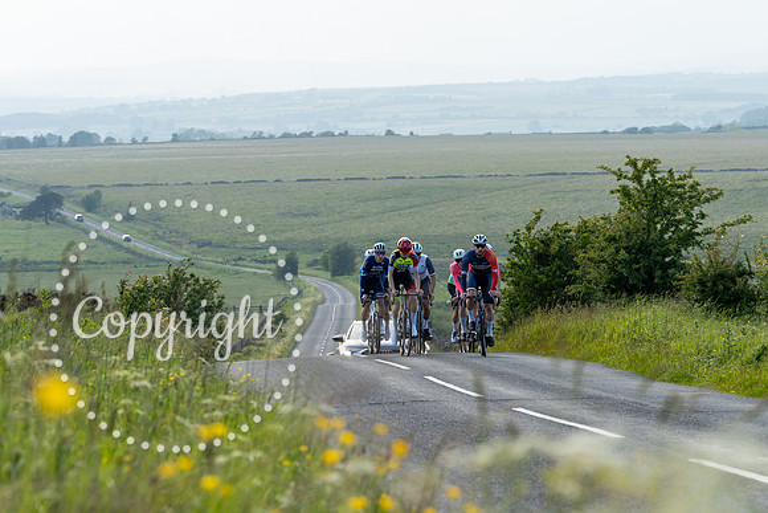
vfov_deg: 9.1
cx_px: 485
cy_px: 284
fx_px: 3229
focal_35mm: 151
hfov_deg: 13.6
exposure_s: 1/320
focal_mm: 111
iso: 200
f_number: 6.3
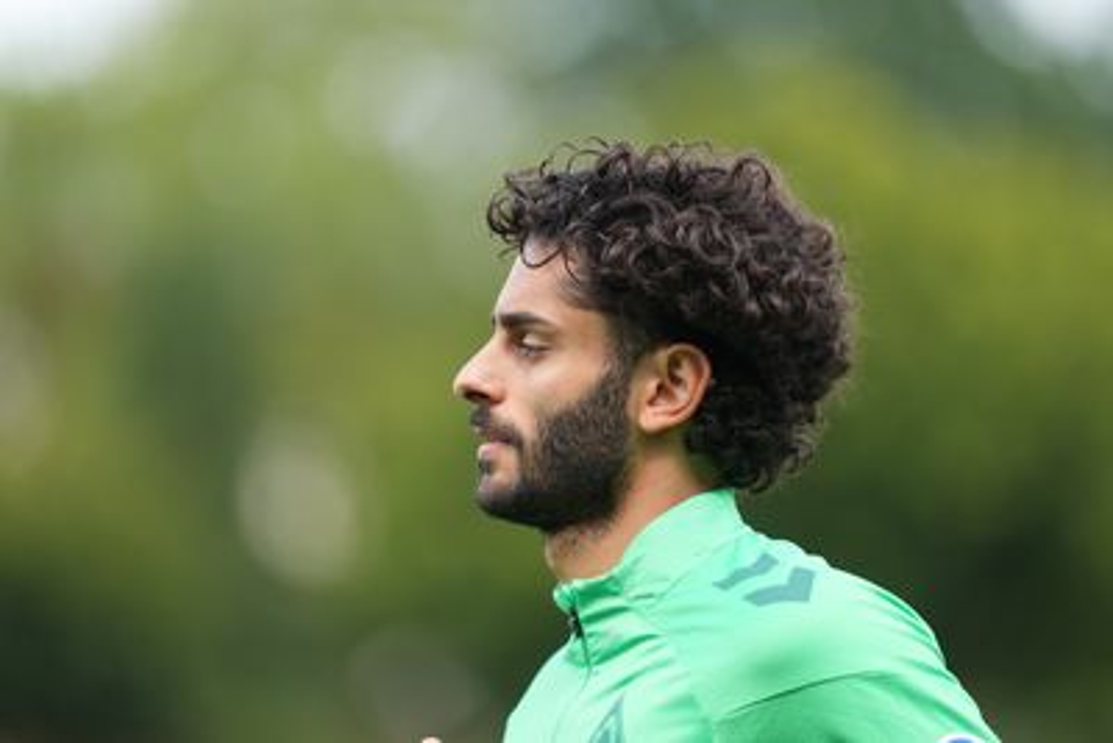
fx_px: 9278
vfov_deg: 4.6
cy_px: 372
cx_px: 556
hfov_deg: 6.9
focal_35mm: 300
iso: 320
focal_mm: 300
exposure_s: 1/1250
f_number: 2.8
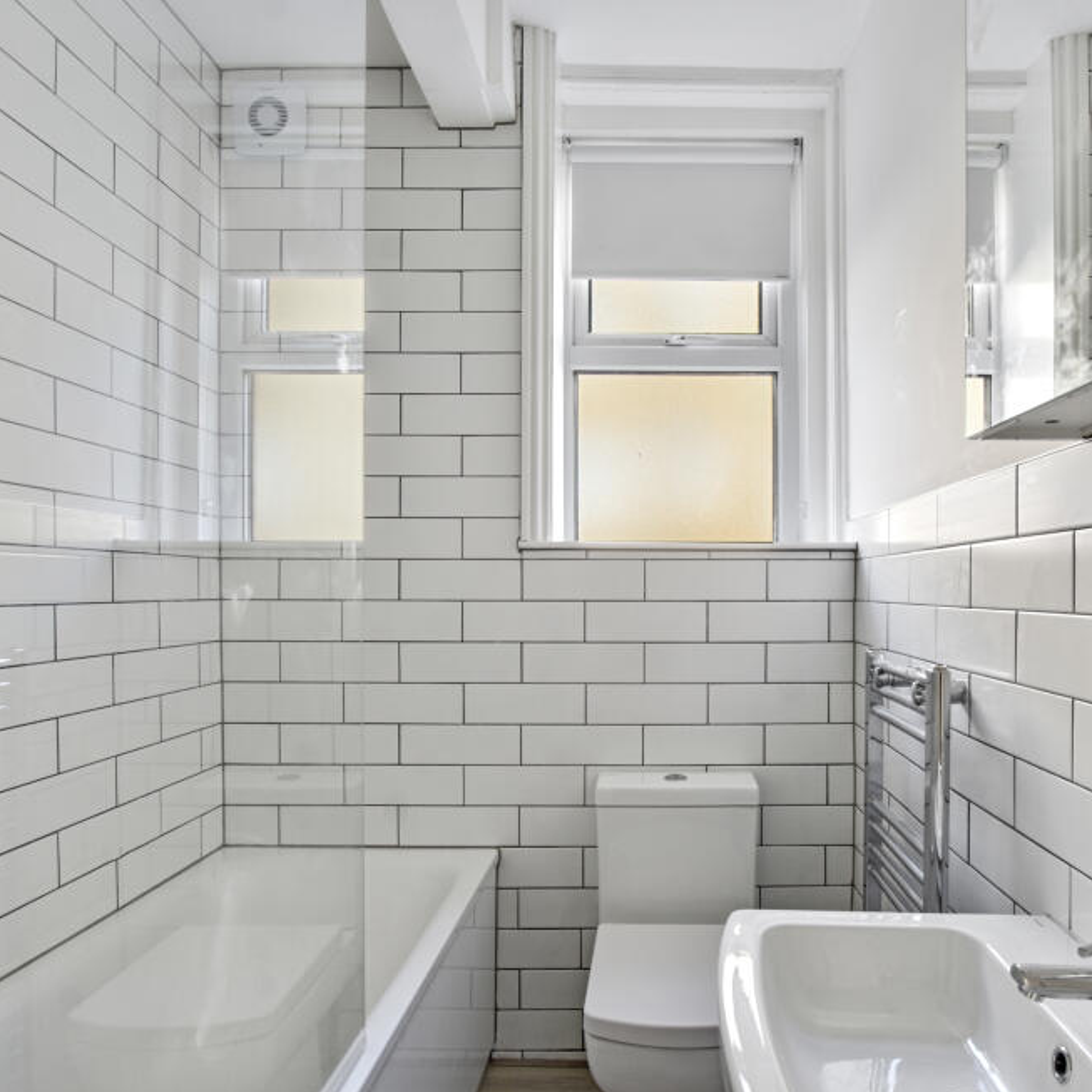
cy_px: 558
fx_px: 714
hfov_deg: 73.9
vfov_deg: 74.8
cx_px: 666
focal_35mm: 20
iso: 160
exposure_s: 1/6
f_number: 6.3
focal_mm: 10
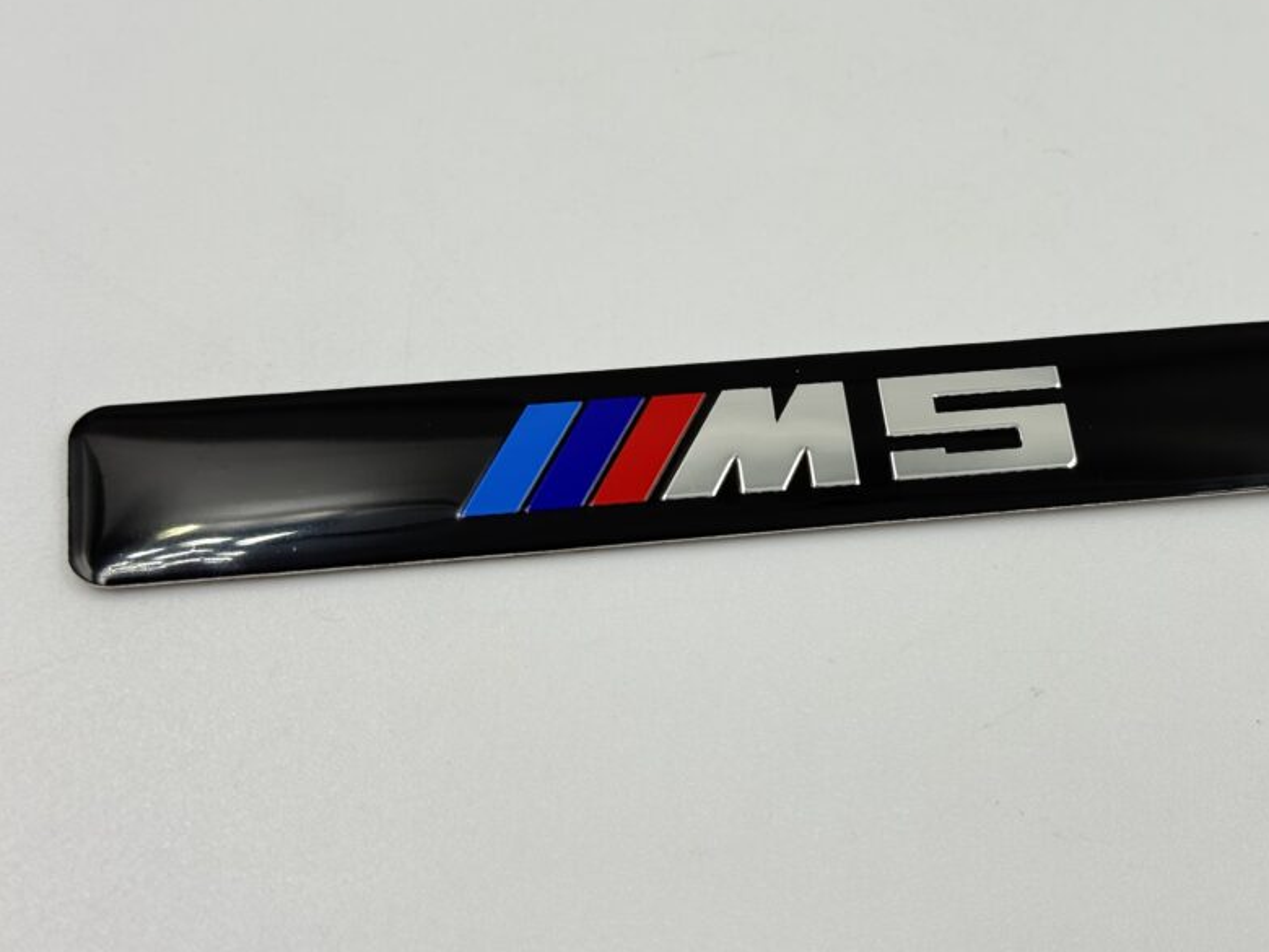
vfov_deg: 23.3
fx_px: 2310
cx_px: 792
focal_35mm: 63
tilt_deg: -60.5
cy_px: 392
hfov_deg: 30.6
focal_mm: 6.76
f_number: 1.78
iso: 64
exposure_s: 1/392
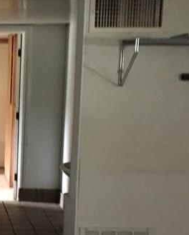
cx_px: -72
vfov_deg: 21.6
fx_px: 614
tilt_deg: -5.9
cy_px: 159
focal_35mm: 88
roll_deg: -1.7
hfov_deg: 16.3
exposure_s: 1/15
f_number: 2.2
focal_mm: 4.15
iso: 320
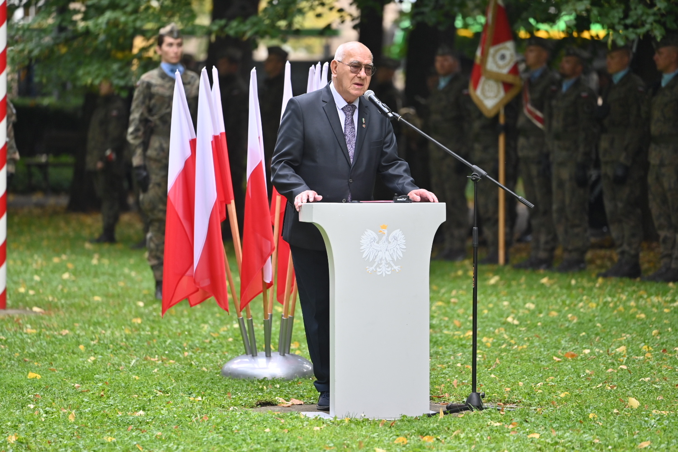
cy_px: 226
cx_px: 339
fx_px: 3390
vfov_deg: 7.6
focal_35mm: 180
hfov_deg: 11.4
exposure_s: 1/500
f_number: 2.8
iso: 500
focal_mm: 180
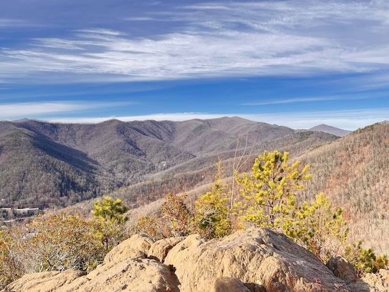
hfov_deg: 67.3
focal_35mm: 26
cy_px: 146
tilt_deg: -1.0
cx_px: 194
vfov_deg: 53.1
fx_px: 292
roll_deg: -1.8
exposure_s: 1/696
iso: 50
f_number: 1.6
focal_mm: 5.1
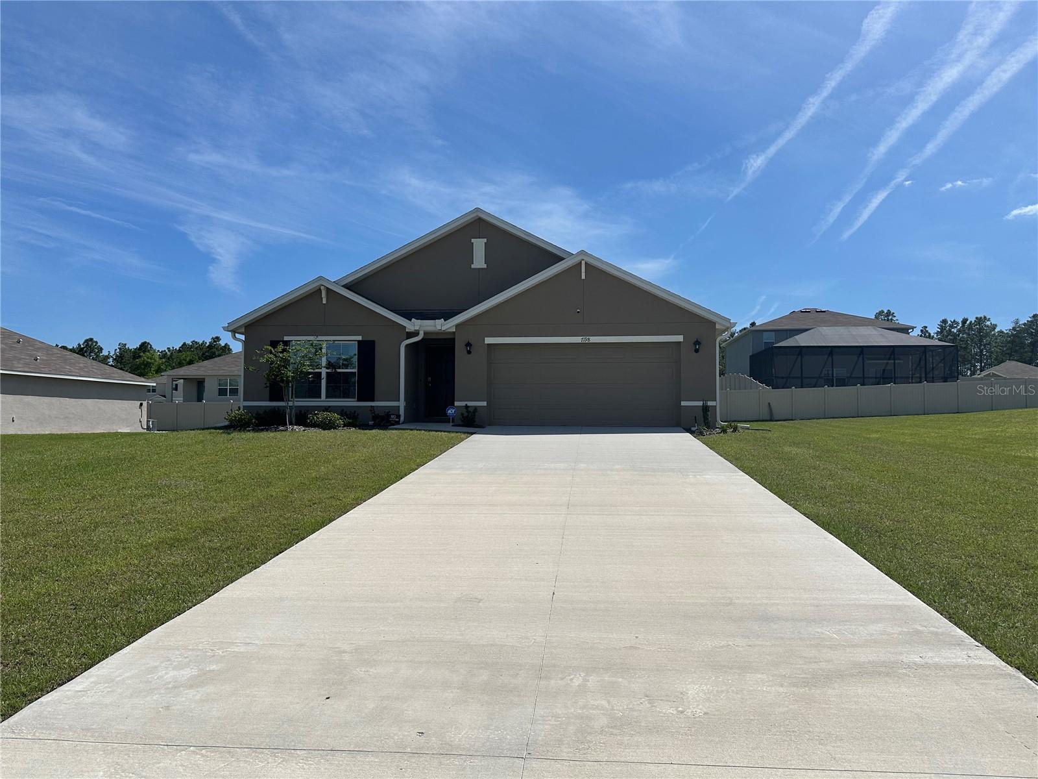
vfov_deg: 56.8
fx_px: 720
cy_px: 390
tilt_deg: +2.9
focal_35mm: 24
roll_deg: +0.2
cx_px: 519
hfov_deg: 71.6
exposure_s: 1/10753
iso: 80
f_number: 1.78
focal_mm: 6.86
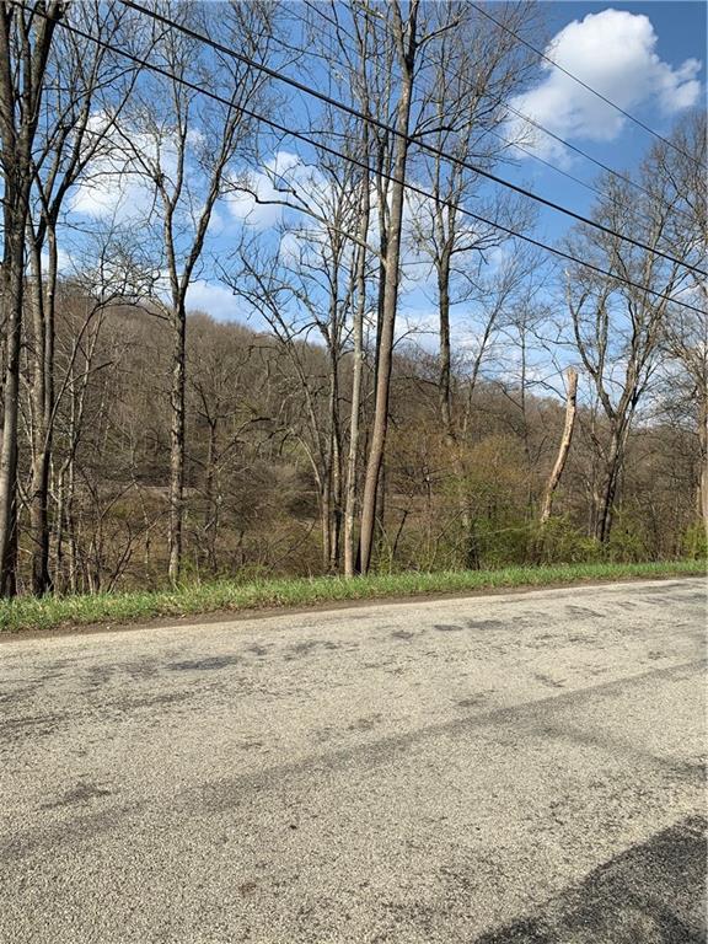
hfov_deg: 53.1
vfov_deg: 67.3
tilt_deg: +2.9
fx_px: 709
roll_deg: -1.5
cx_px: 354
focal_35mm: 26
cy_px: 472
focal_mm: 4.25
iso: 25
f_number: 1.8
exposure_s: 1/1992
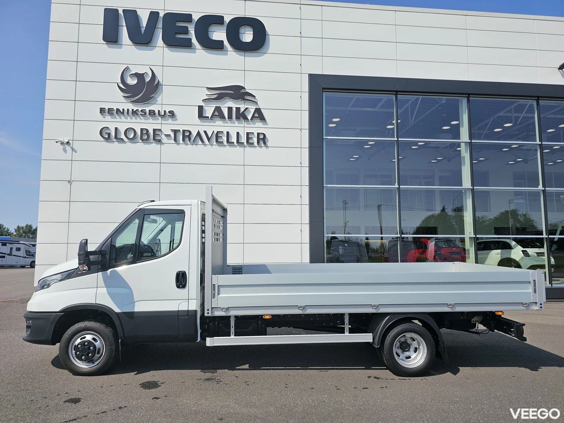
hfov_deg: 73.9
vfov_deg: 58.9
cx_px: 282
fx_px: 375
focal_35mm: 23
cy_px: 212
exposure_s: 1/1361
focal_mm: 6.3
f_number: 1.7
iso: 10
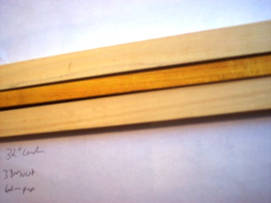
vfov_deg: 37.7
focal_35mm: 38
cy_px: 102
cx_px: 136
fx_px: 297
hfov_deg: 49.0
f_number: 2.8
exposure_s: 1/90
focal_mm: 8
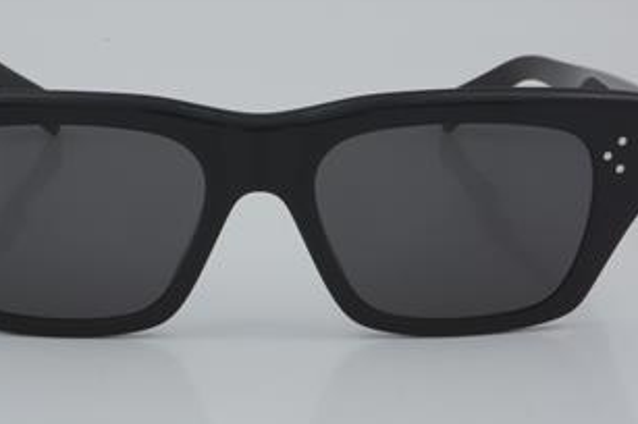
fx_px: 1906
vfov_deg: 12.7
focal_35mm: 108
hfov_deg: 19.0
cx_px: 260
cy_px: 195
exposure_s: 1/4
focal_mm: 55
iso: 100
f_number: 32
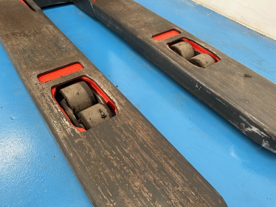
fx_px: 191
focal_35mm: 24
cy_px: 104
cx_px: 138
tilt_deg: -46.3
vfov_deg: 56.8
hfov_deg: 71.6
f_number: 1.78
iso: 250
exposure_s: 1/117
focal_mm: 6.86
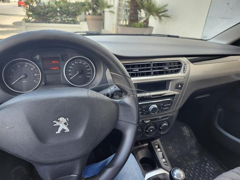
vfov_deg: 58.9
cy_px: 90
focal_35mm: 23
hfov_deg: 73.9
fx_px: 159
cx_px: 120
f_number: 1.8
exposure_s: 1/180
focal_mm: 5.54
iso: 160
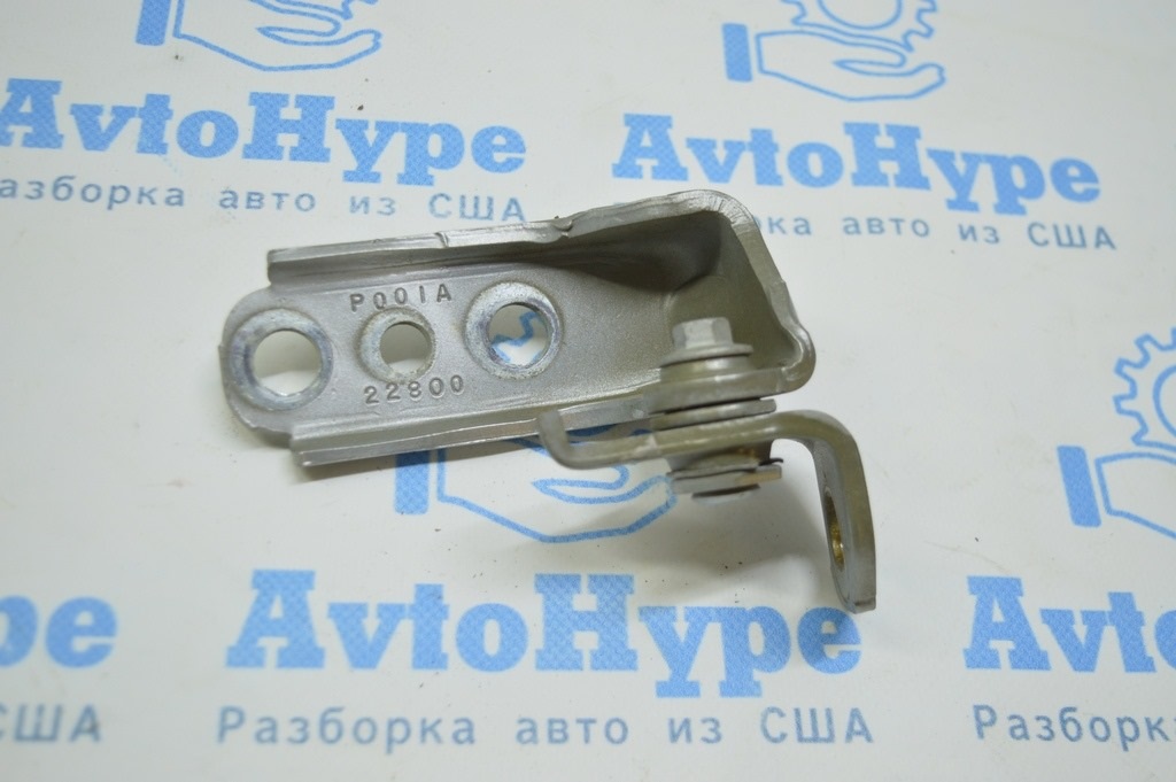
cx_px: 588
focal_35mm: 44
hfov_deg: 45.0
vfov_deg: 30.8
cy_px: 391
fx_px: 1420
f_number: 4.2
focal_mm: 29
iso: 400
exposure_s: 1/60
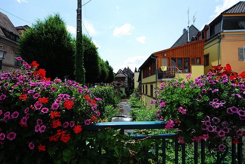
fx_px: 123
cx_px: 122
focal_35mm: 18
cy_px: 82
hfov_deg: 90.0
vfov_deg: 67.5
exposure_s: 1/100
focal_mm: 12
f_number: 11
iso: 100
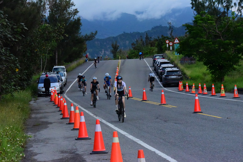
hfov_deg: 15.2
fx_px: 912
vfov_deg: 10.2
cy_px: 81
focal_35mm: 135
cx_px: 122
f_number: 16
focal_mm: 135
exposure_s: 1/4000
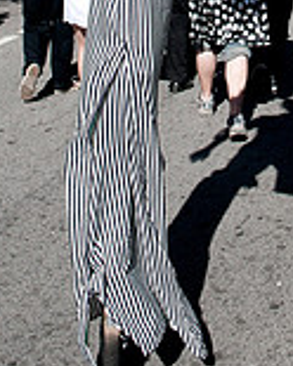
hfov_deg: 21.8
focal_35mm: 69
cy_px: -135
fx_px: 752
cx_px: 223
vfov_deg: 23.5
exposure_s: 1/2500
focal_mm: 17
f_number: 4
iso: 250
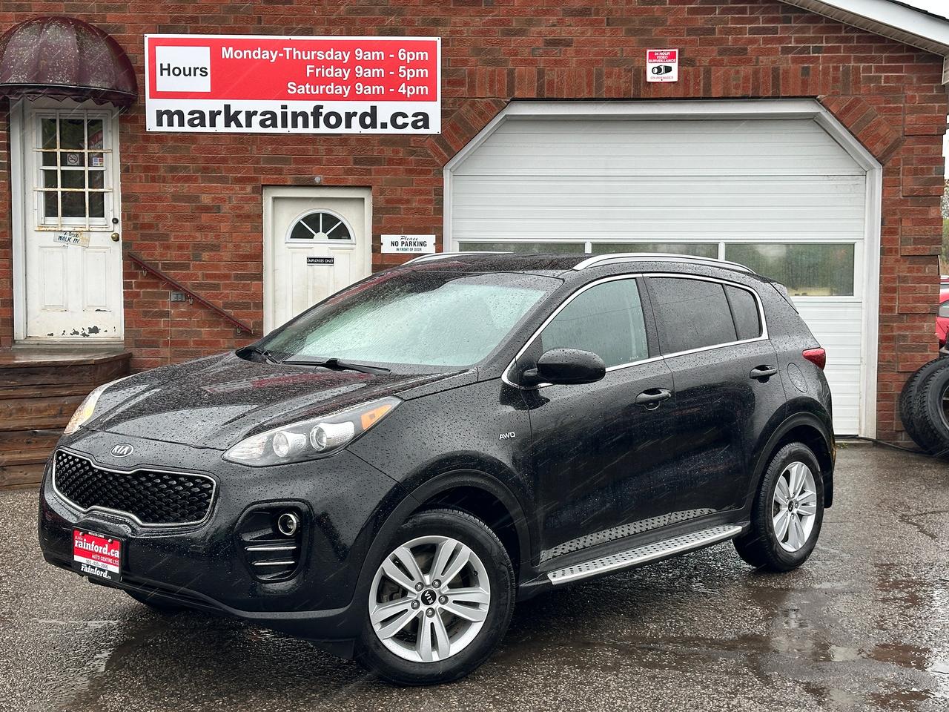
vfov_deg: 30.3
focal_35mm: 48
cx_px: 474
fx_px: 1316
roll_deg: +0.0
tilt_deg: -3.6
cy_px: 356
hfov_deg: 39.7
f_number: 1.78
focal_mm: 6.86
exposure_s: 1/227
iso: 50
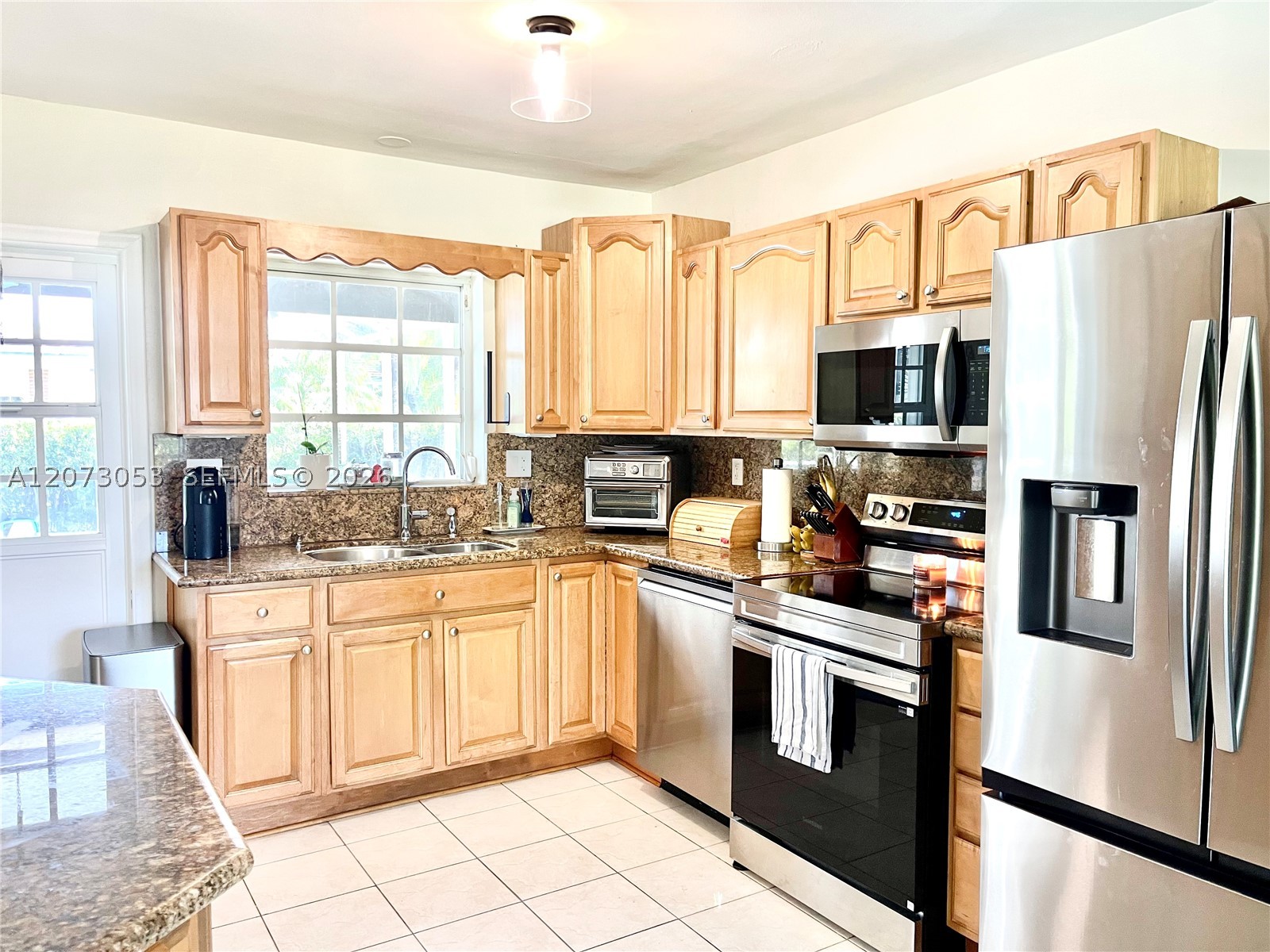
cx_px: 635
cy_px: 476
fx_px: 917
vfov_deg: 54.9
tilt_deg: -4.3
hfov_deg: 69.4
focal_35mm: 25
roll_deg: -0.4
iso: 160
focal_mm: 5.1
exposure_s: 1/60
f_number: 1.6
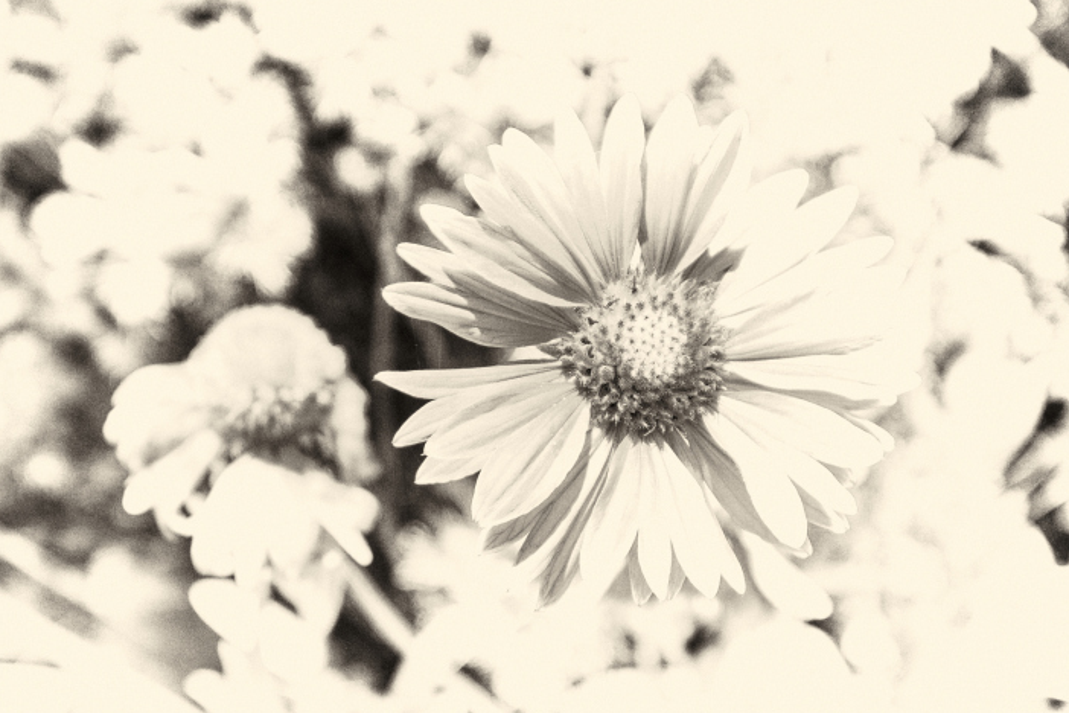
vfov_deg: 32.6
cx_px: 467
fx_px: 1217
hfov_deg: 47.3
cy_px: 383
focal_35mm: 41
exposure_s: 1/900
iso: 200
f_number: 4
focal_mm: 24
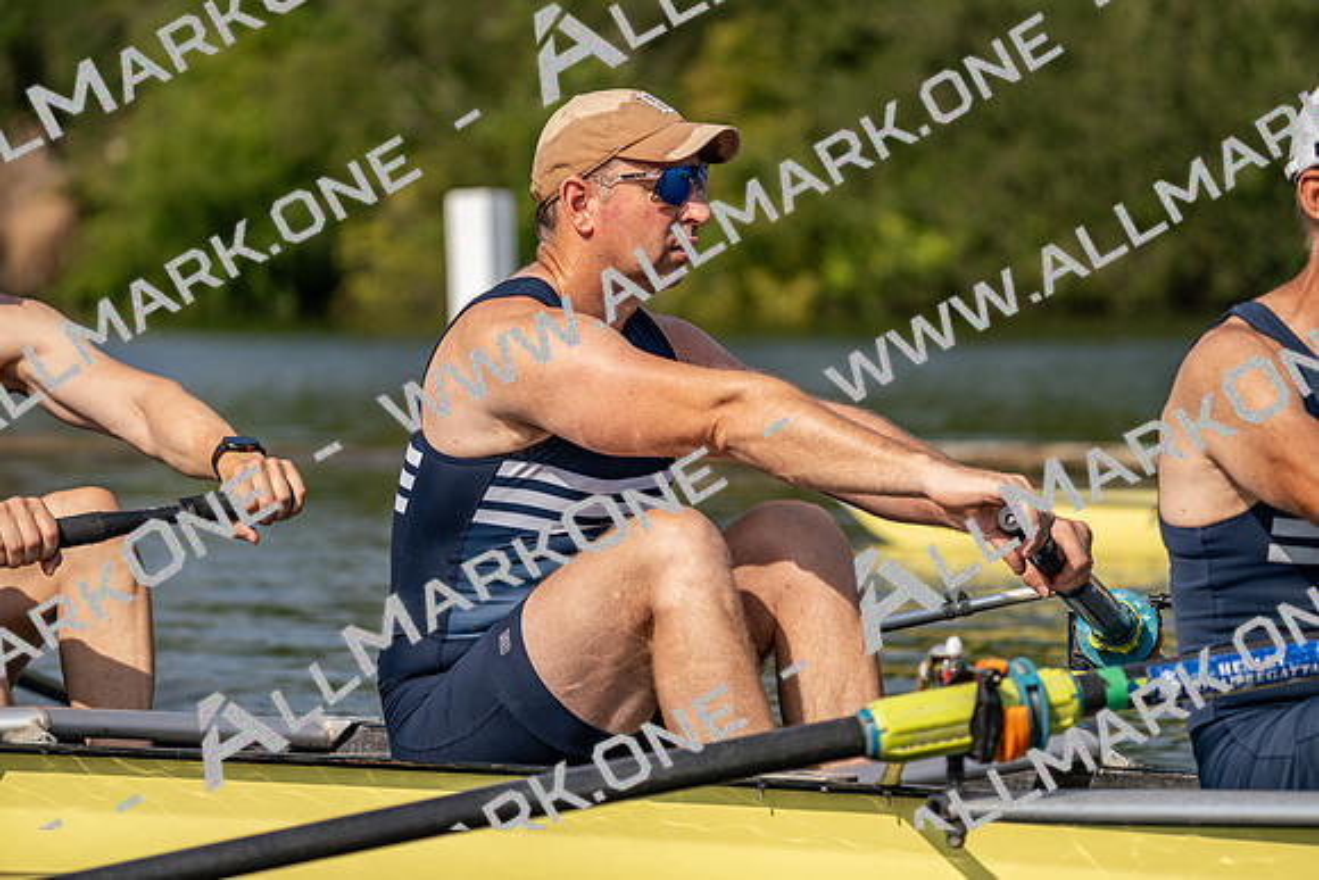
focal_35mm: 243
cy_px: 440
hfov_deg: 8.5
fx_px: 8905
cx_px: 660
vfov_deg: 5.7
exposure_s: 1/1600
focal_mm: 243
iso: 160
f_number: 5.6
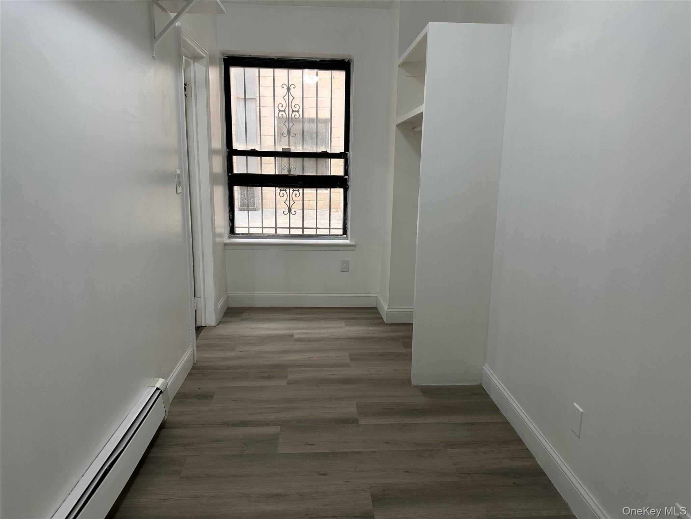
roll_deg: -0.9
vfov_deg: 56.8
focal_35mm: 24
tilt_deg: -11.9
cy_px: 260
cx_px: 346
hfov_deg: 71.6
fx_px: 479
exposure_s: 1/60
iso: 125
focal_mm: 6.86
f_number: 1.78
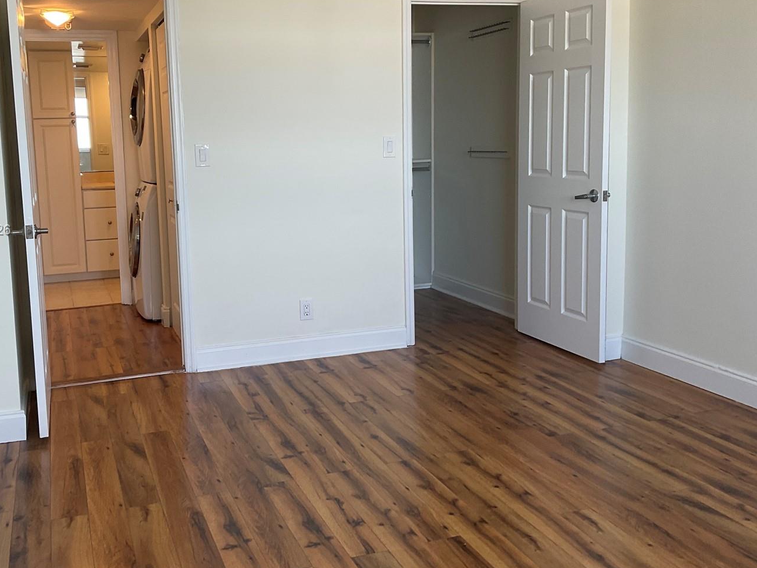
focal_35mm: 36
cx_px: 298
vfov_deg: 39.5
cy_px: 231
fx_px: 787
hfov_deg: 51.0
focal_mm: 3
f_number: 1.8
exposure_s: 1/60
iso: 40
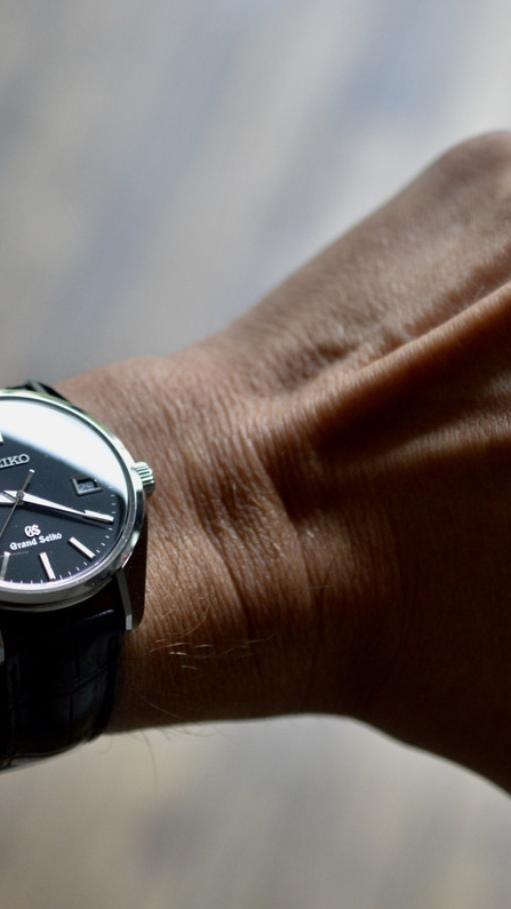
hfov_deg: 12.7
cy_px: 454
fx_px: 2289
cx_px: 401
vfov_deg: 22.5
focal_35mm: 95
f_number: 3
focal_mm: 40
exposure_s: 1/60
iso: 1250
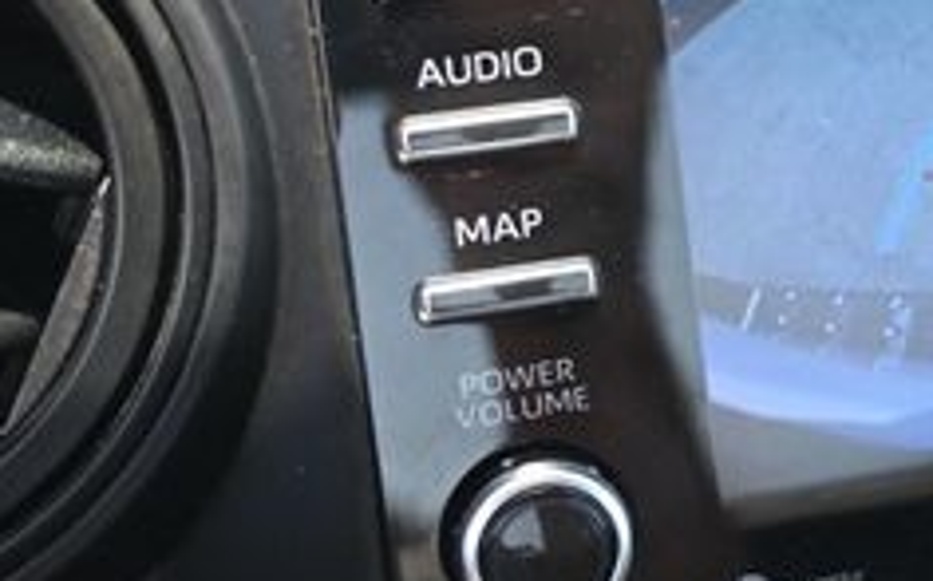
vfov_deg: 13.6
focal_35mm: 95
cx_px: 1190
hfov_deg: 20.1
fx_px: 2423
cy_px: 75
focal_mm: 23
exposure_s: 1/125
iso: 500
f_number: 4.2
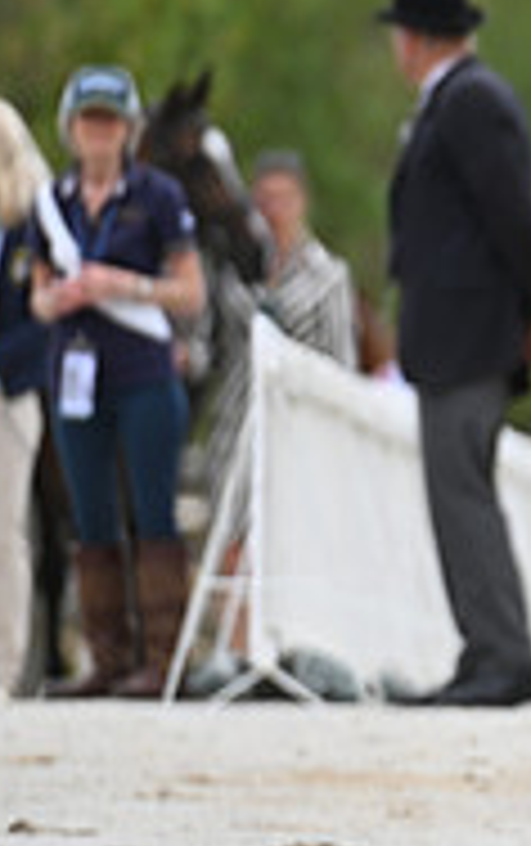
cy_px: 331
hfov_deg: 1.0
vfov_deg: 1.7
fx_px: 29039
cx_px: 1170
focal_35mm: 1258
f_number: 5.6
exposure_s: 1/1600
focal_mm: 400
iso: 640
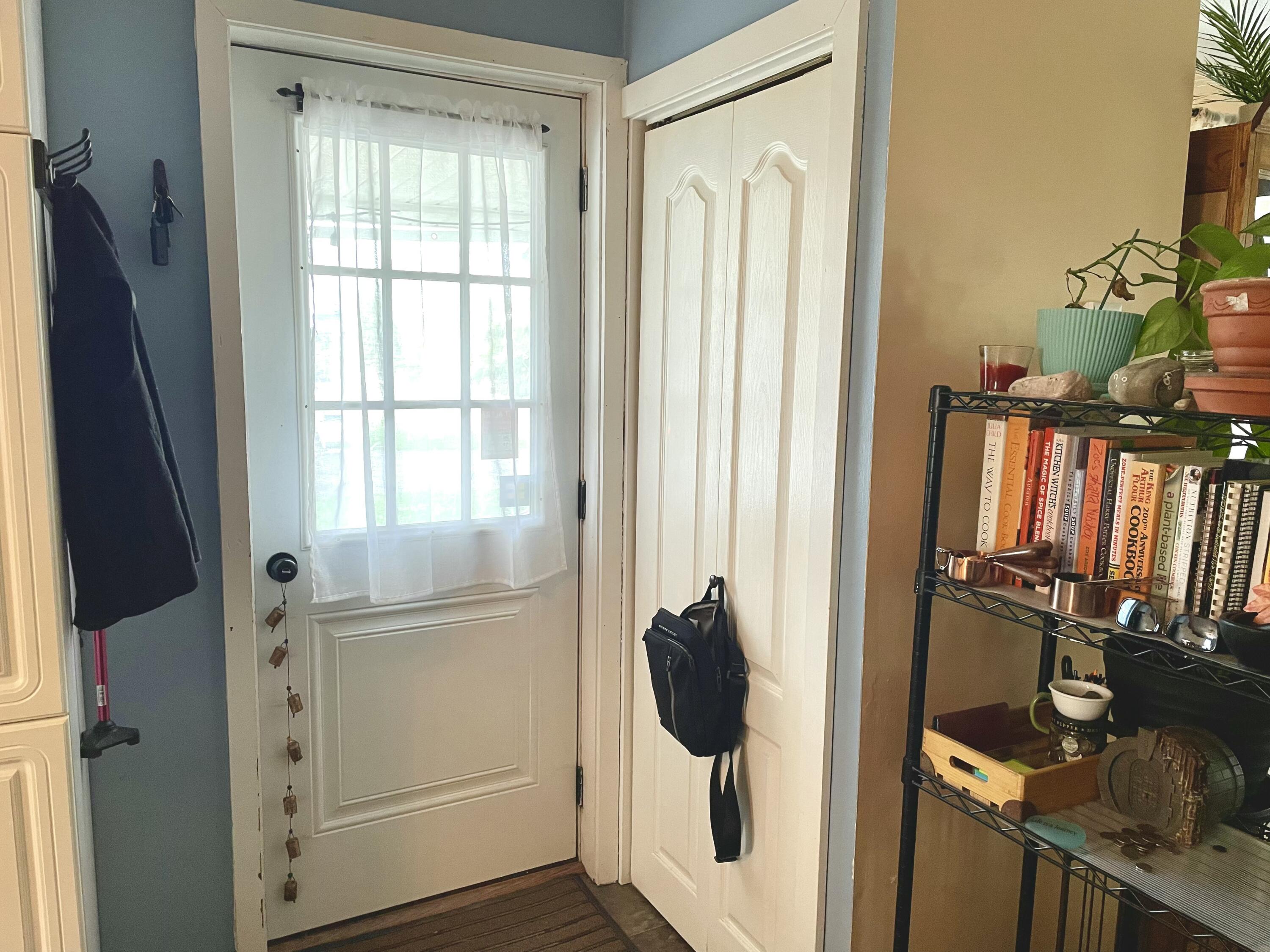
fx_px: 954
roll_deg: -0.7
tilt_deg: -7.9
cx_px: 635
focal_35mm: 26
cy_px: 476
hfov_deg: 67.3
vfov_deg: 53.1
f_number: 1.6
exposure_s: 1/60
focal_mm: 4.2
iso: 160
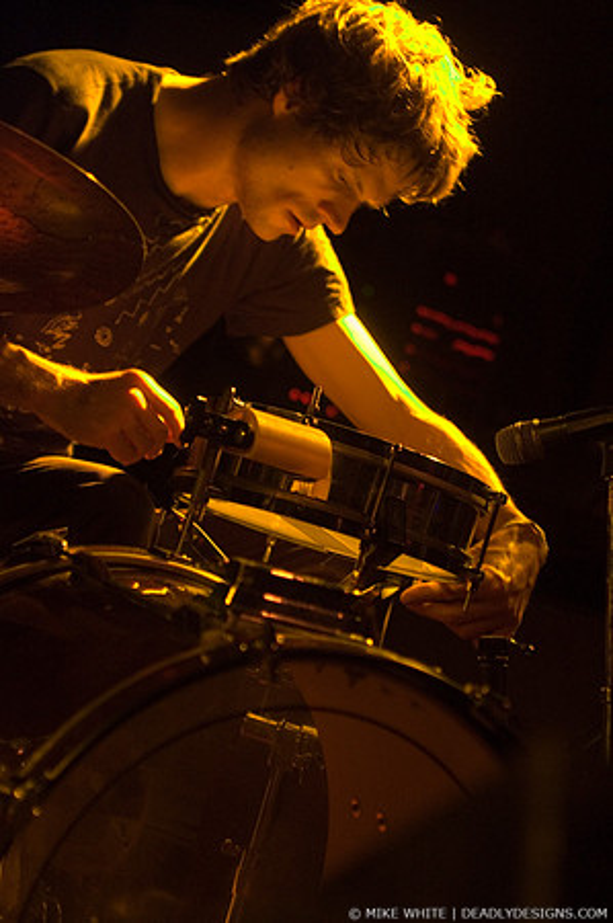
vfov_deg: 19.5
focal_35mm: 105
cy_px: 462
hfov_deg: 13.0
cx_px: 306
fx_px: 2688
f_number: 2.8
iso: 1600
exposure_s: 1/40
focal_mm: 70
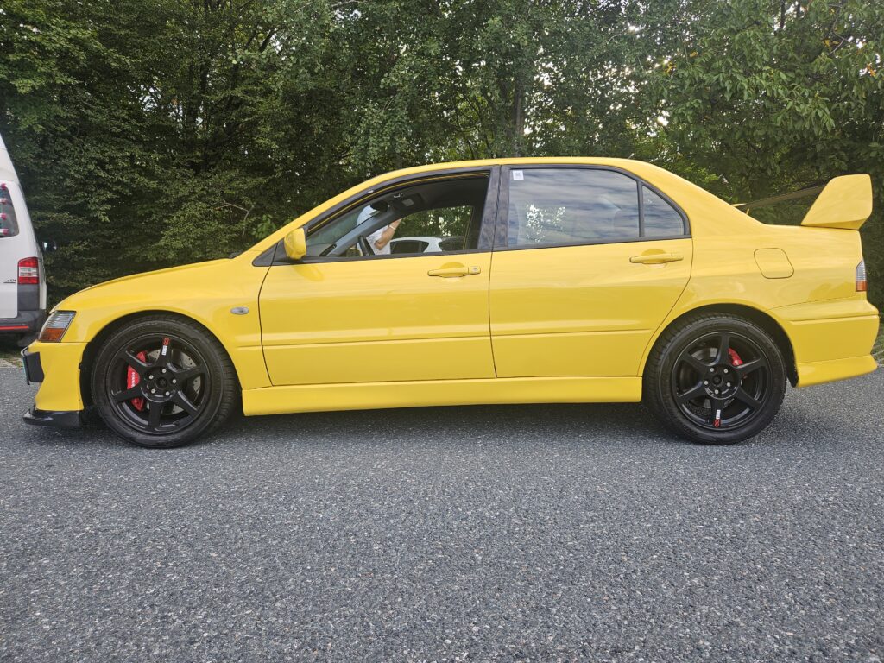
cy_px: 332
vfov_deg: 58.9
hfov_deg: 73.9
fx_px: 587
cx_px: 442
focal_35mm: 23
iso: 25
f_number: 1.8
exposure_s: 1/217
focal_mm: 5.4
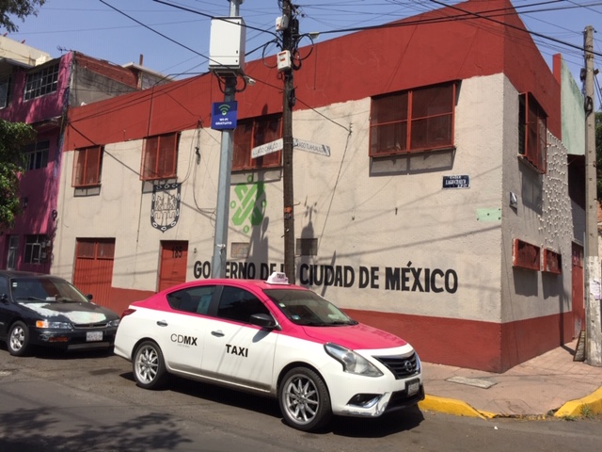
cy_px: 226
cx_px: 301
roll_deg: -3.9
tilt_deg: +6.9
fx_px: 504
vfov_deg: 48.2
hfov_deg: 61.7
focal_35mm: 29
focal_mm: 4.15
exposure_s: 1/2198
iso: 32
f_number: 2.2
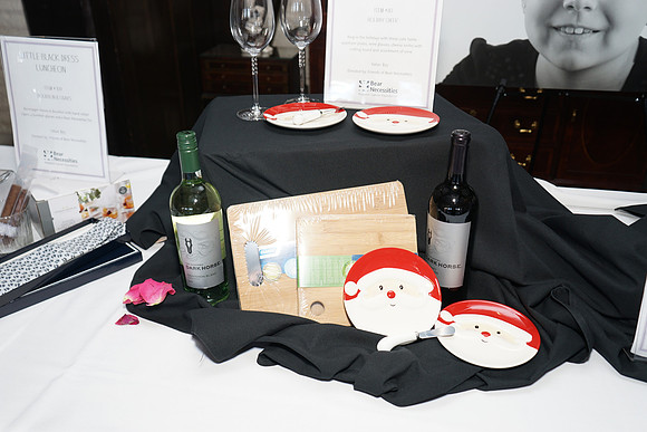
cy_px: 216
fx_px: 557
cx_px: 324
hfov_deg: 60.3
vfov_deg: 42.3
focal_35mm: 31
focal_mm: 31
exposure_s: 1/80
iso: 400
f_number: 4.5
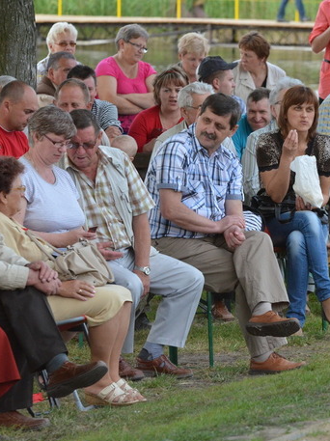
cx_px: 211
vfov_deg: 5.5
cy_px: 219
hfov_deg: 4.1
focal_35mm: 358
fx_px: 4557
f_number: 6.3
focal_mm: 160
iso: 1600
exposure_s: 1/1250
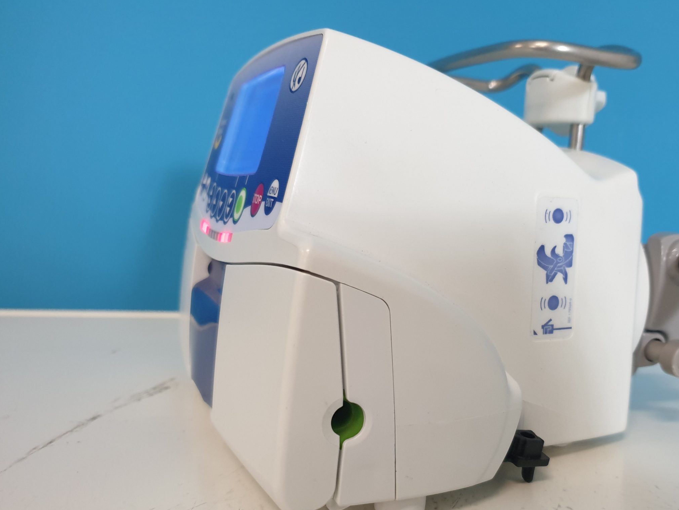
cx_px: 422
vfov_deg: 42.6
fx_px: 647
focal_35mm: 33
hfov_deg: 54.7
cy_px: 319
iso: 250
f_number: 1.5
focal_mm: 4.3
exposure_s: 1/50
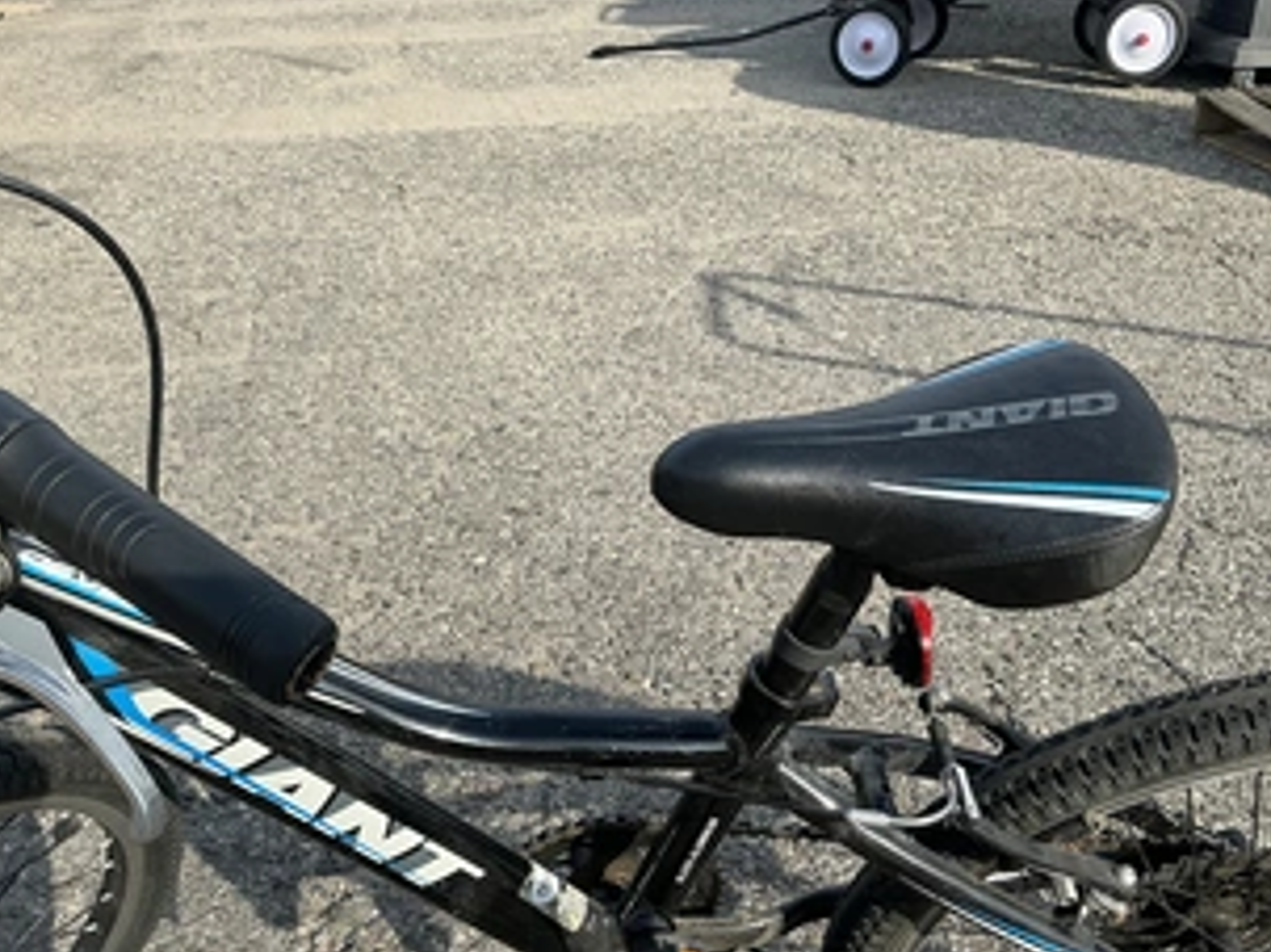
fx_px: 1358
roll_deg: +1.8
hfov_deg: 49.8
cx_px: 503
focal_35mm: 37
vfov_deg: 38.3
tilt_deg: -32.7
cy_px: 625
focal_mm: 3
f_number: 1.8
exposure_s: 1/855
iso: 25
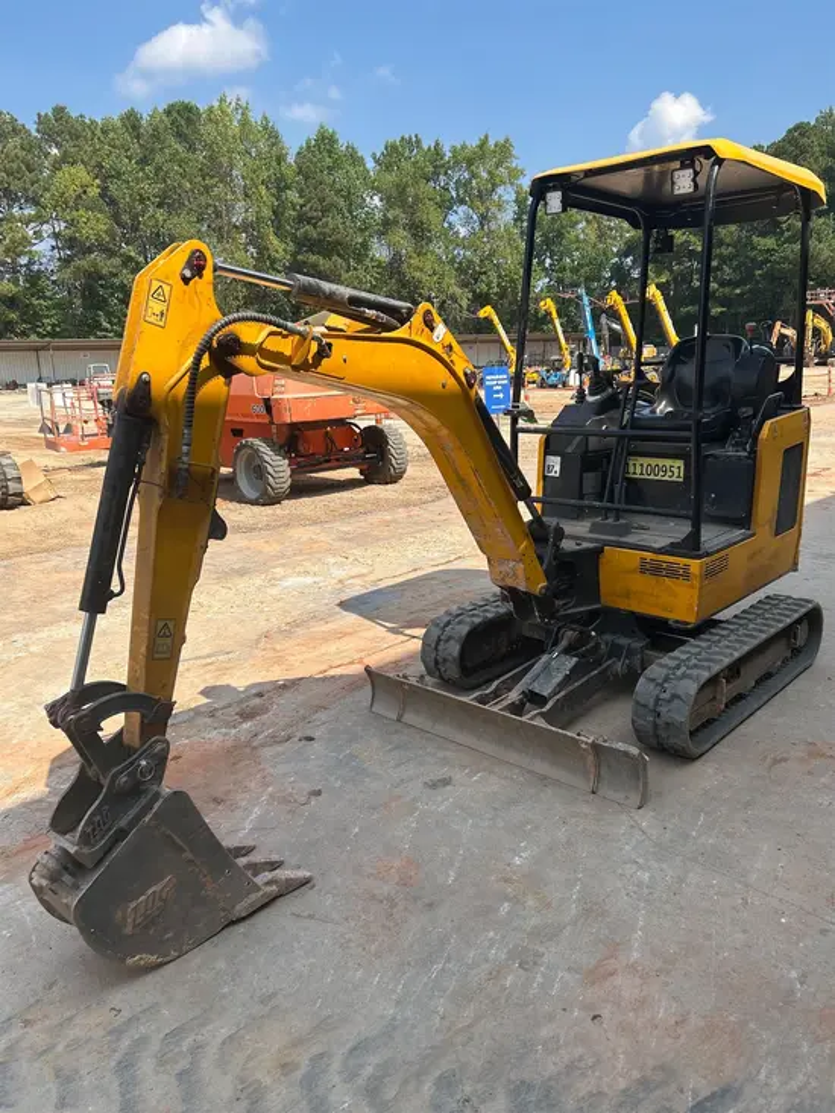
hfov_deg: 53.1
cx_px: 418
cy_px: 556
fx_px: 836
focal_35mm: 26
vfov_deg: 67.3
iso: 50
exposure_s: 1/2457
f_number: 1.5
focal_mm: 5.7
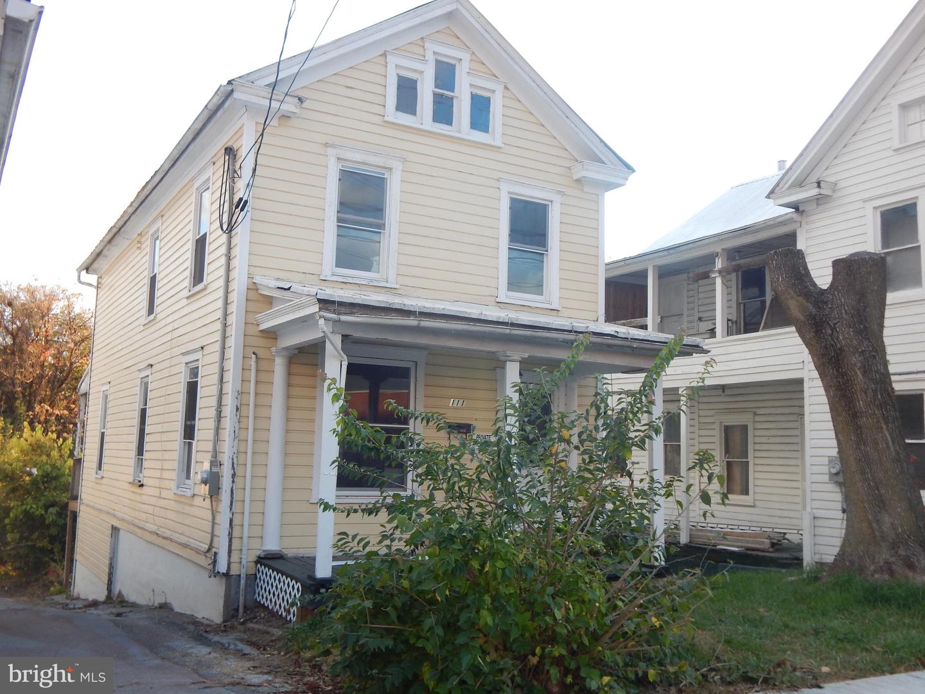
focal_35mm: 34
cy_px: 347
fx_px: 909
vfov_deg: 41.8
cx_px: 462
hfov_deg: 54.0
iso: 125
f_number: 3.3
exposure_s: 1/100
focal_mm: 6.1
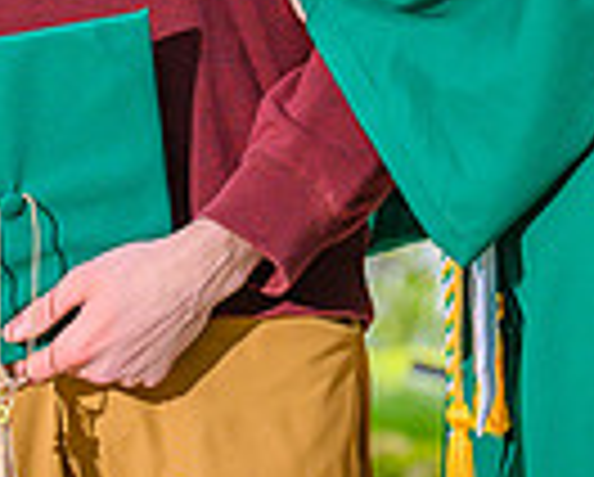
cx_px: 195
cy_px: -265
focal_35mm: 402
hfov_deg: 4.8
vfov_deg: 3.8
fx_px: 7078
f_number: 5
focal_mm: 93
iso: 100
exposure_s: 1/400
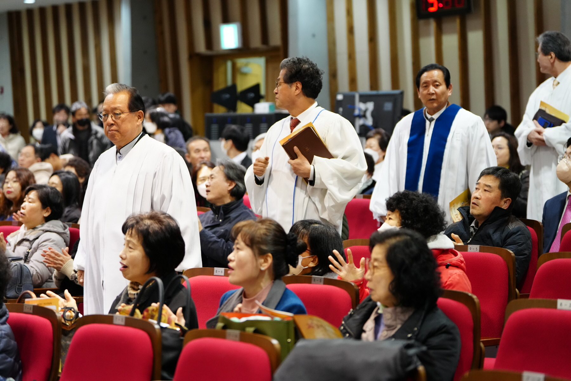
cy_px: 190
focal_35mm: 86
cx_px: 286
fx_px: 1364
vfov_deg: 15.9
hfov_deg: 23.6
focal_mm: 86
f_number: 2.8
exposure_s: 1/250
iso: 3200
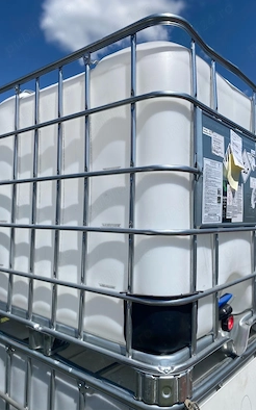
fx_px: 313
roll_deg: -0.8
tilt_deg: +5.2
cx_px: 139
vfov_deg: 66.5
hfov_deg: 44.5
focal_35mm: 28
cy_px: 204
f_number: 1.8
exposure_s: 1/5747
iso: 32
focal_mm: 4.25
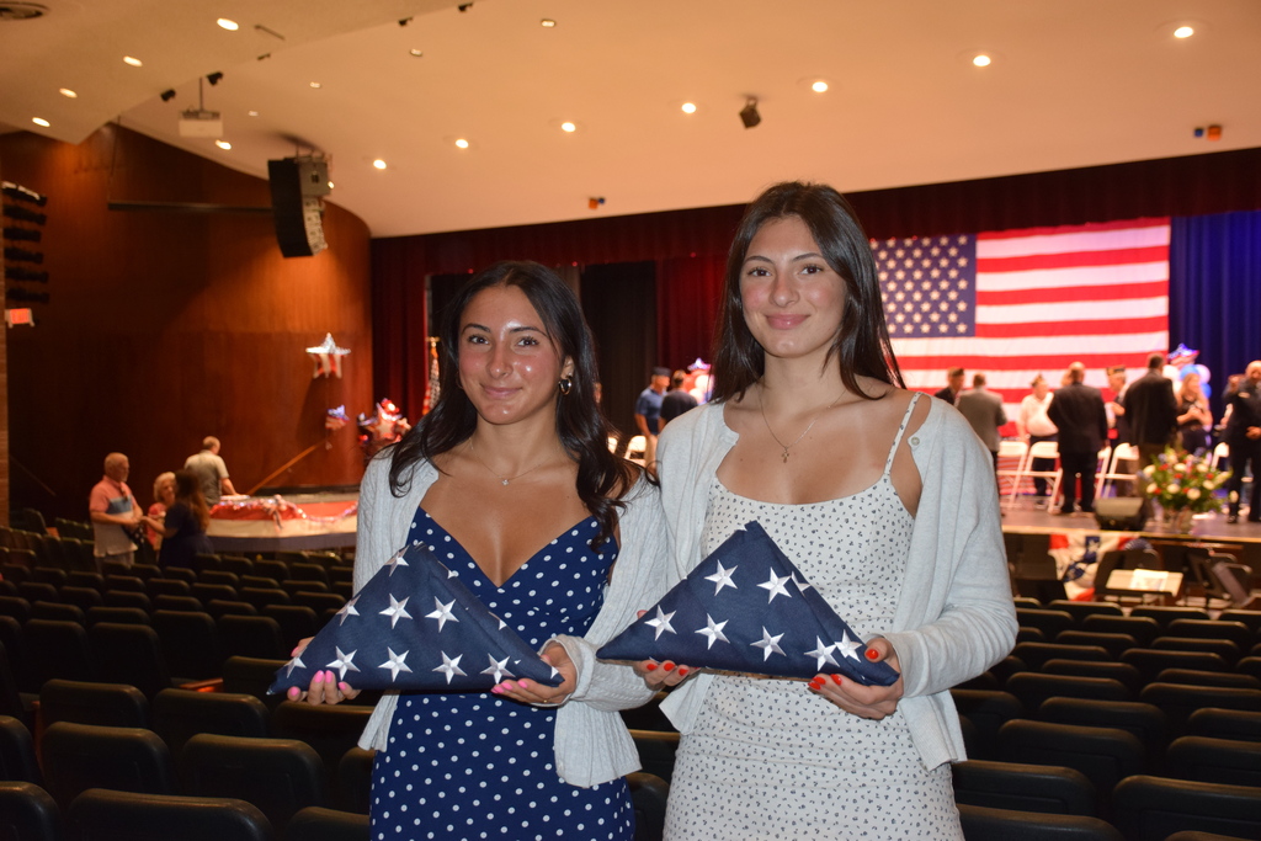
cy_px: 420
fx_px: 1681
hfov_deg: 41.1
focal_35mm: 48
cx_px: 630
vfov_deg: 28.1
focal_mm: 32
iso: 900
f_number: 4
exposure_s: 1/60
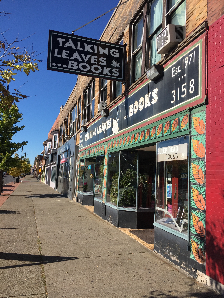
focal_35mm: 29
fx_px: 250
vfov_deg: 61.7
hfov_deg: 48.2
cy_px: 149
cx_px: 112
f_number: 2.2
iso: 32
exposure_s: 1/1980
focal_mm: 4.15
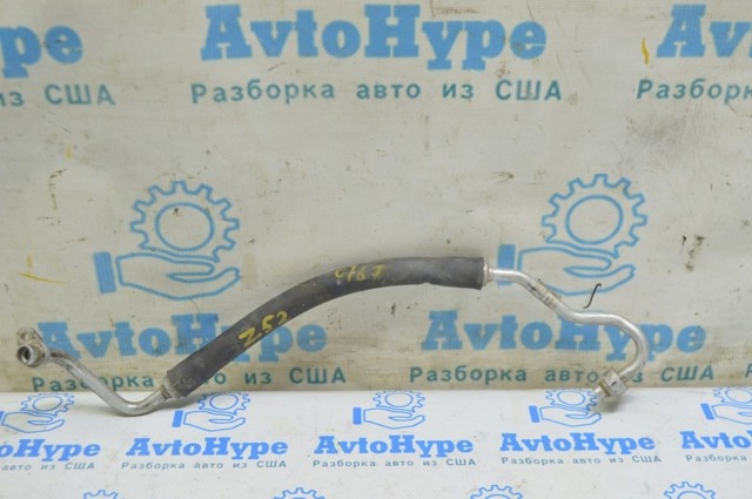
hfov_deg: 43.7
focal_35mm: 45
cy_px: 250
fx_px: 939
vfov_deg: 29.8
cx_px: 376
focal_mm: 30
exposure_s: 1/20
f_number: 5.6
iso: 400
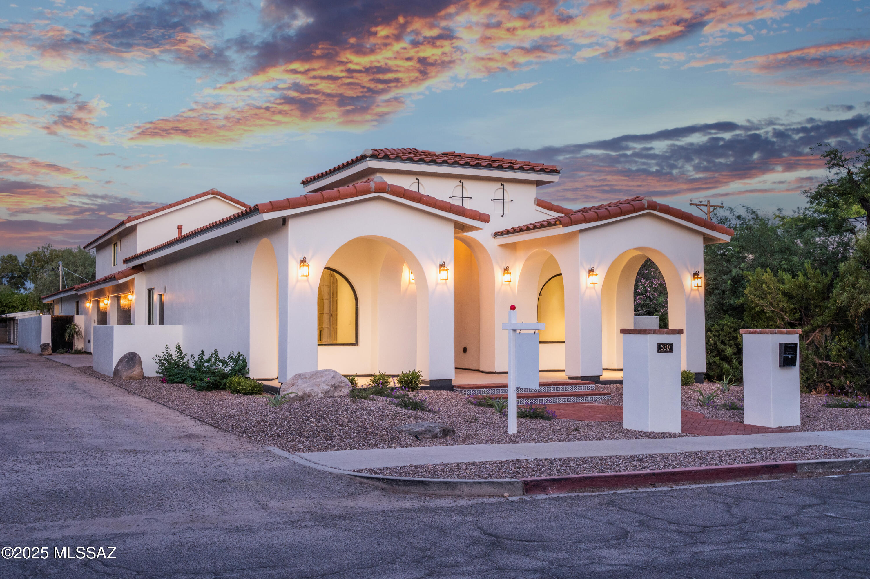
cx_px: 435
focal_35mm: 39
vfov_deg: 34.2
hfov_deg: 49.6
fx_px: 942
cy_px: 290
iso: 1250
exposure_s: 1/3
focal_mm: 39
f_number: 16
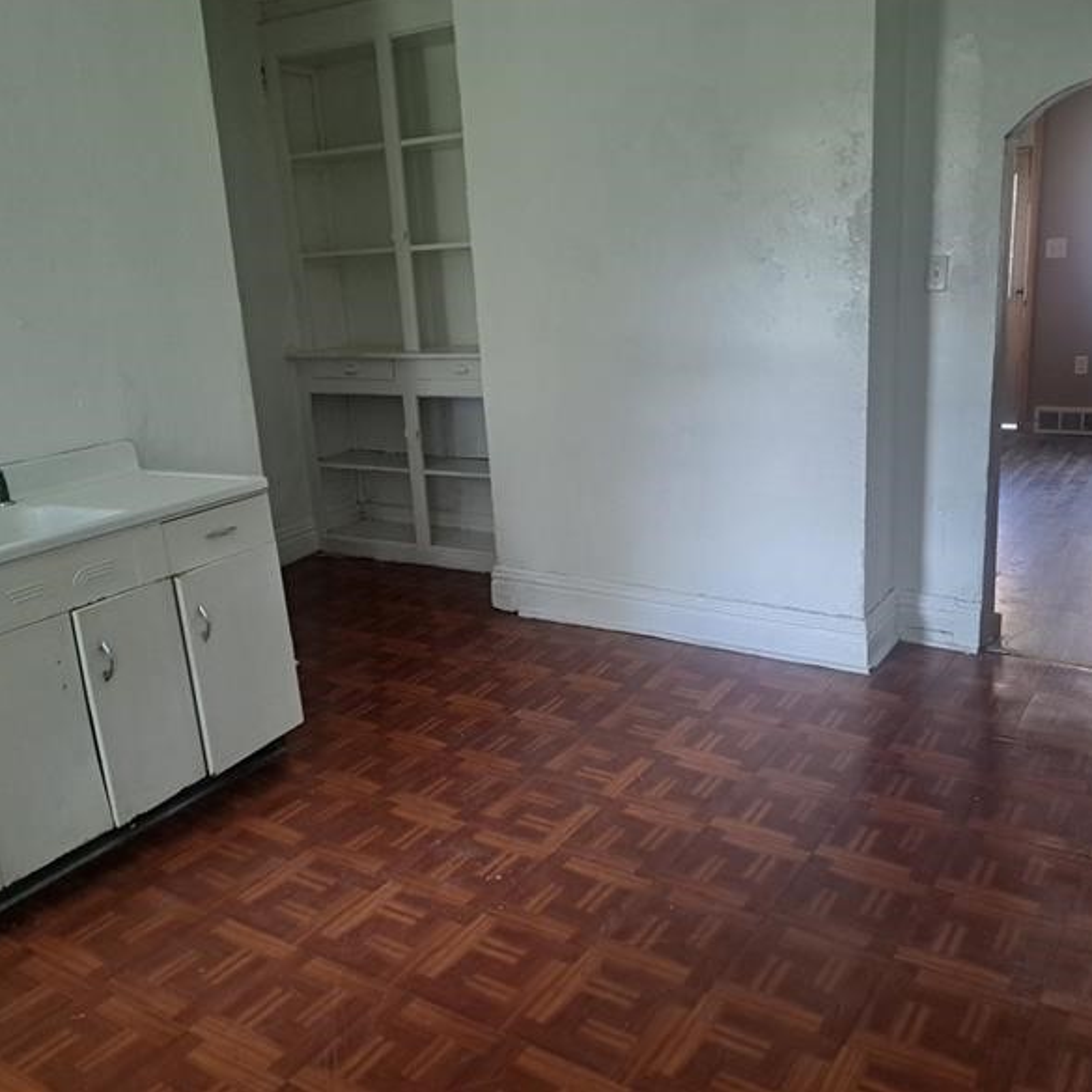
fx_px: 1035
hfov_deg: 55.5
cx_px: 610
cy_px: 534
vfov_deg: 55.6
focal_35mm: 29
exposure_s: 1/60
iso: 125
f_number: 1.8
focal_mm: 5.23
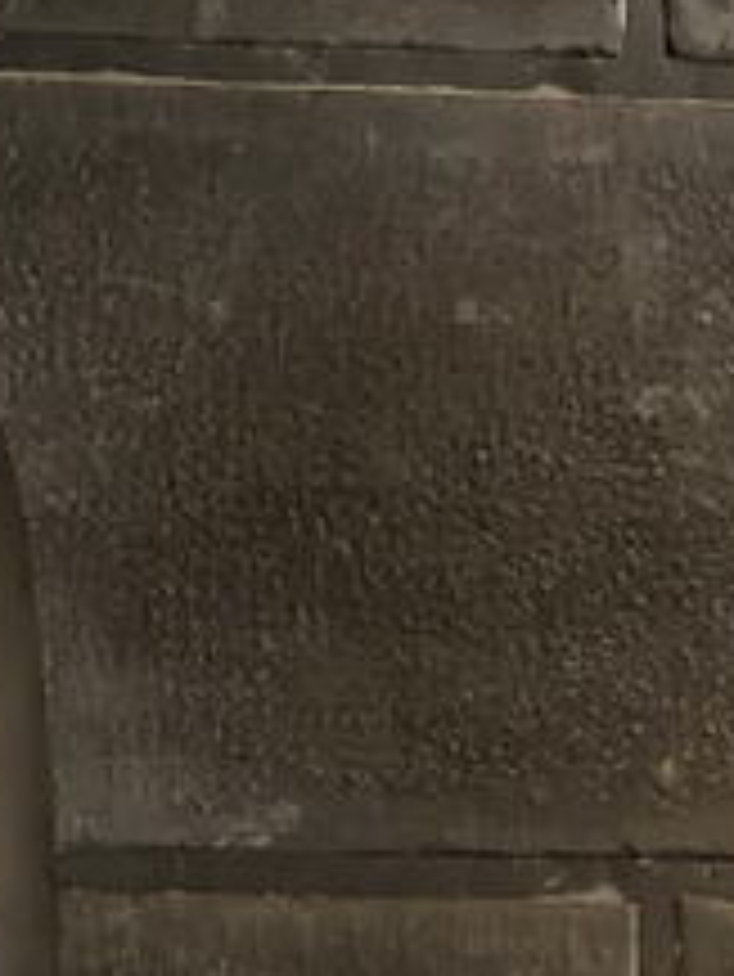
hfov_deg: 3.8
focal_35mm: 383
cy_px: 769
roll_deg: +0.7
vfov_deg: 5.2
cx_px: -824
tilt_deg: +4.6
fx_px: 10818
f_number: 2.4
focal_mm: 6
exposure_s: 1/120
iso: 16
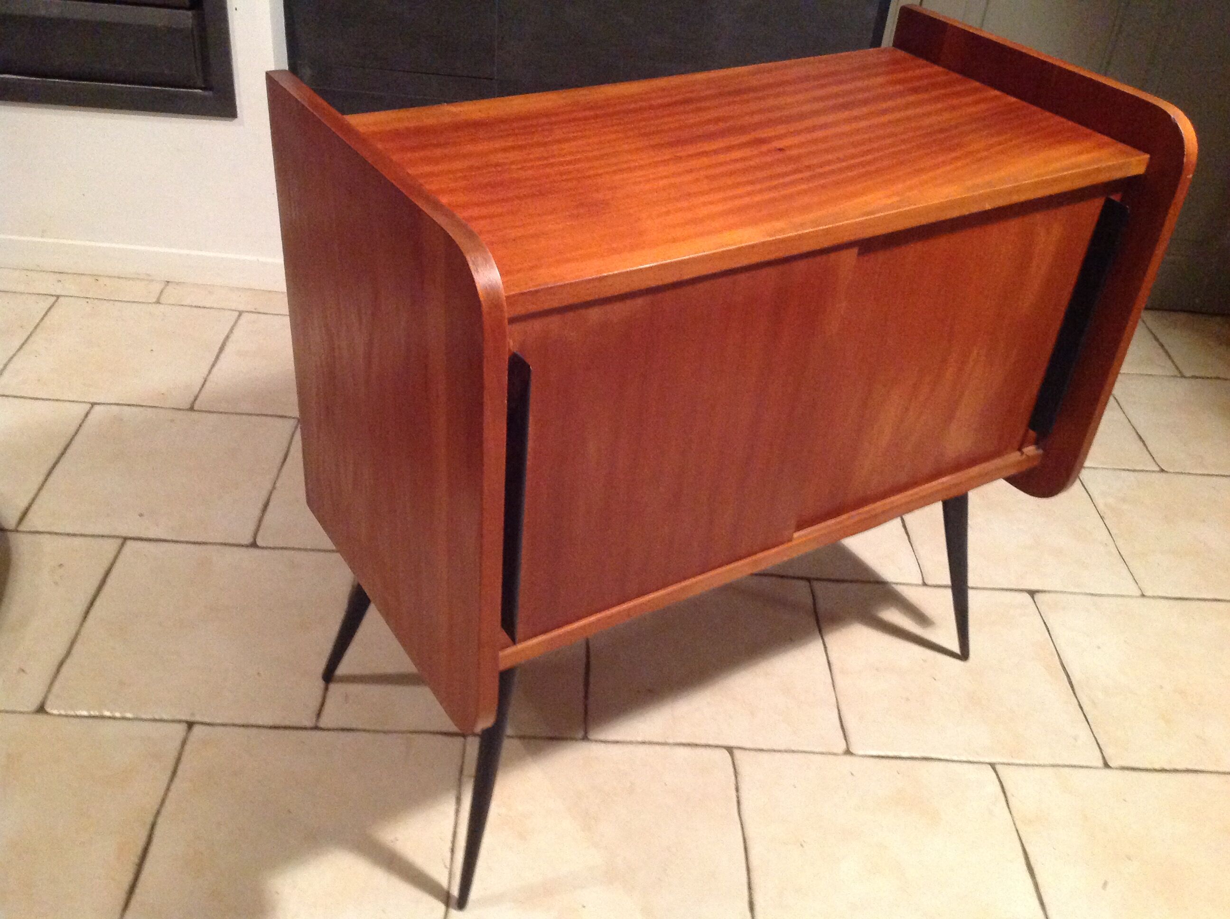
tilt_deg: -33.0
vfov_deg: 40.6
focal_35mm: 35
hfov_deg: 52.7
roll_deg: -6.6
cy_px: 460
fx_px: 1242
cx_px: 615
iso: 500
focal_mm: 4.28
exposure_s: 1/17
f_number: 2.4
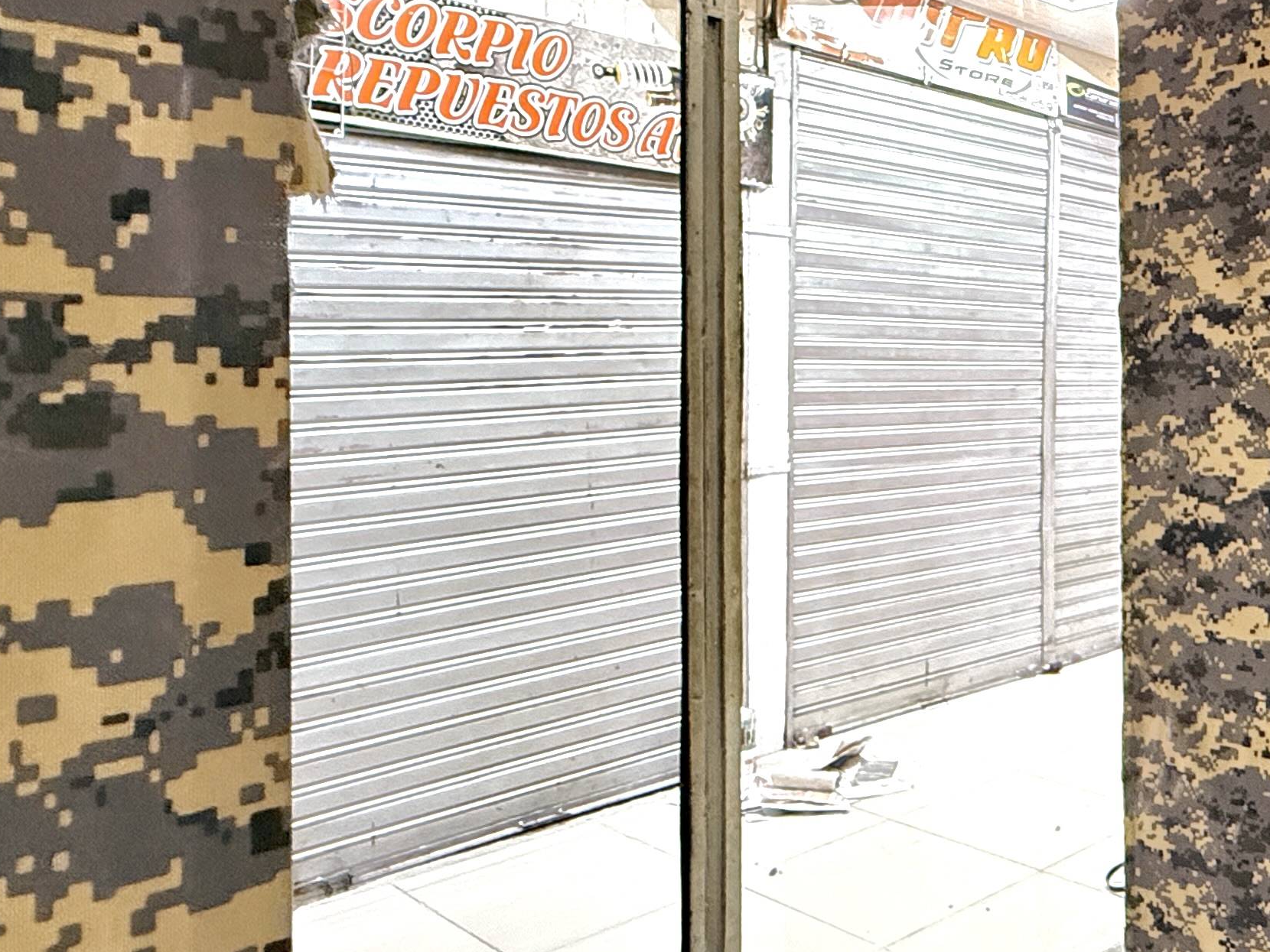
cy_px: 366
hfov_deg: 50.2
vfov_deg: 41.5
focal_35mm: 34
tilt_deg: +0.4
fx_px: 1247
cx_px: 1042
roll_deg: +0.1
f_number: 2.2
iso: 1000
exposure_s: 1/40
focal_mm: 2.22
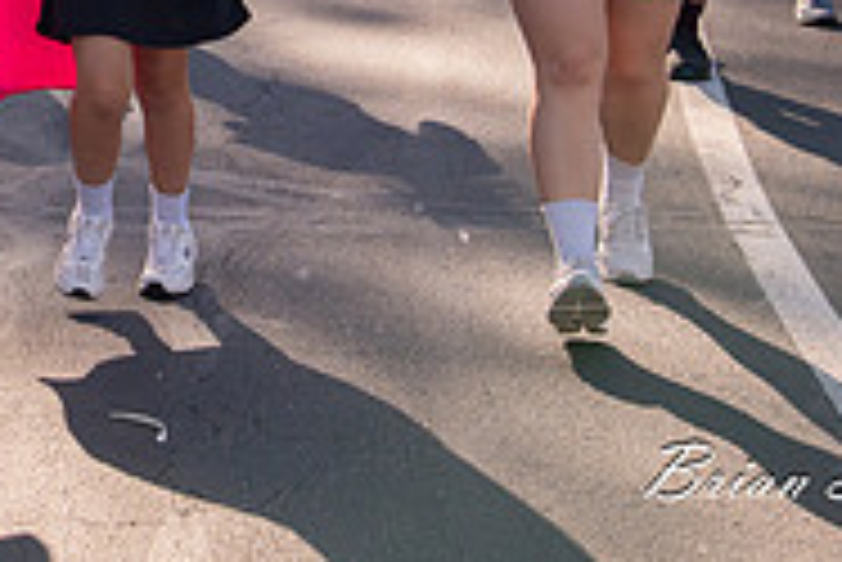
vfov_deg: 8.8
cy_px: -270
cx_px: -203
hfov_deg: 13.0
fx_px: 3581
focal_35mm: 153
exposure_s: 1/1000
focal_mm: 48
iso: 800
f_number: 8
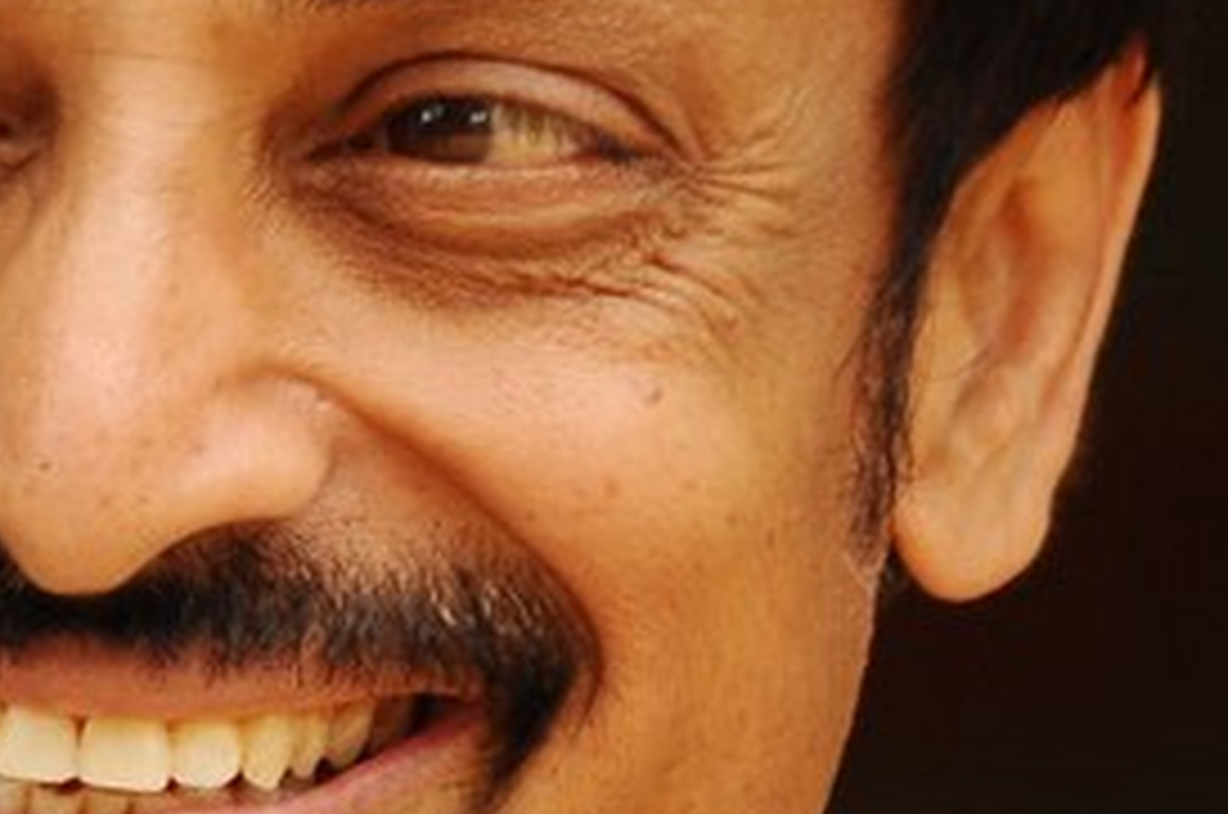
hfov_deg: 1.2
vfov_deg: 0.8
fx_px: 57580
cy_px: 756
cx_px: -193
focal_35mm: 1691
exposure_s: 1/200
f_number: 5.6
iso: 250
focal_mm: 300
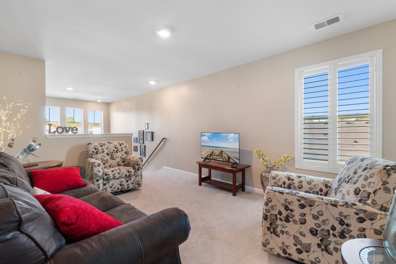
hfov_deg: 100.4
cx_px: 198
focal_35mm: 15
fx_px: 165
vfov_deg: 77.3
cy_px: 132
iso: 100
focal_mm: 10
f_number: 4.5
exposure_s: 1/10
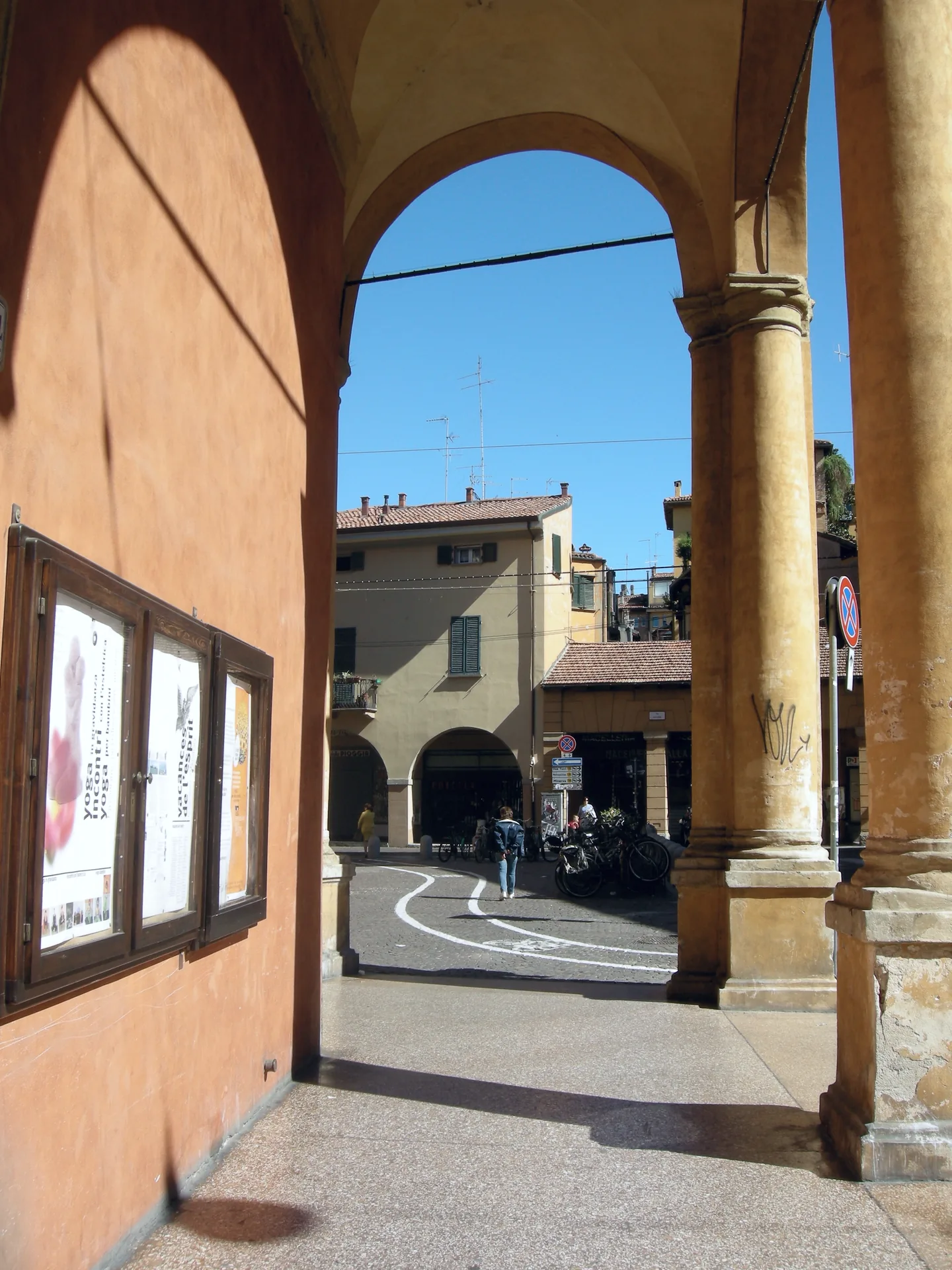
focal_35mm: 36
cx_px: 476
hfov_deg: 39.7
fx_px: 1320
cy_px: 635
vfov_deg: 51.4
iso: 64
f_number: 5.4
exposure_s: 1/178
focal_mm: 7.5
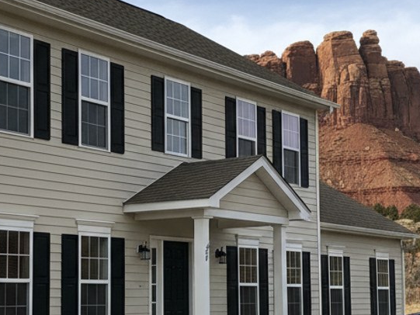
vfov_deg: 28.3
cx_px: 196
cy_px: 217
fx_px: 619
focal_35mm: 51
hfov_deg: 37.5
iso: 355
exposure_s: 1/299
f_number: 1.8
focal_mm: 6.4
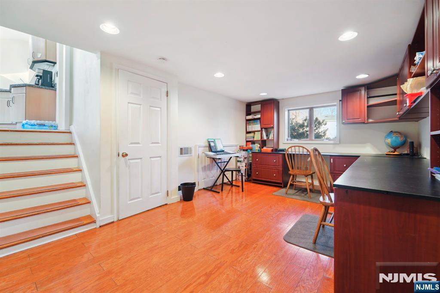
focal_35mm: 14
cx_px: 220
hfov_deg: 104.3
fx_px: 171
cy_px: 146
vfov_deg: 81.2
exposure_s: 1/8
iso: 400
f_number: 8
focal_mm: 14
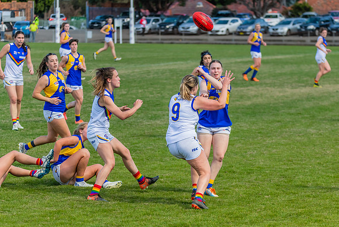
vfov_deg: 7.7
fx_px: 1679
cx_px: 201
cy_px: 135
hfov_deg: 11.5
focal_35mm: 178
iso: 800
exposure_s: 1/1600
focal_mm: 150
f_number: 5
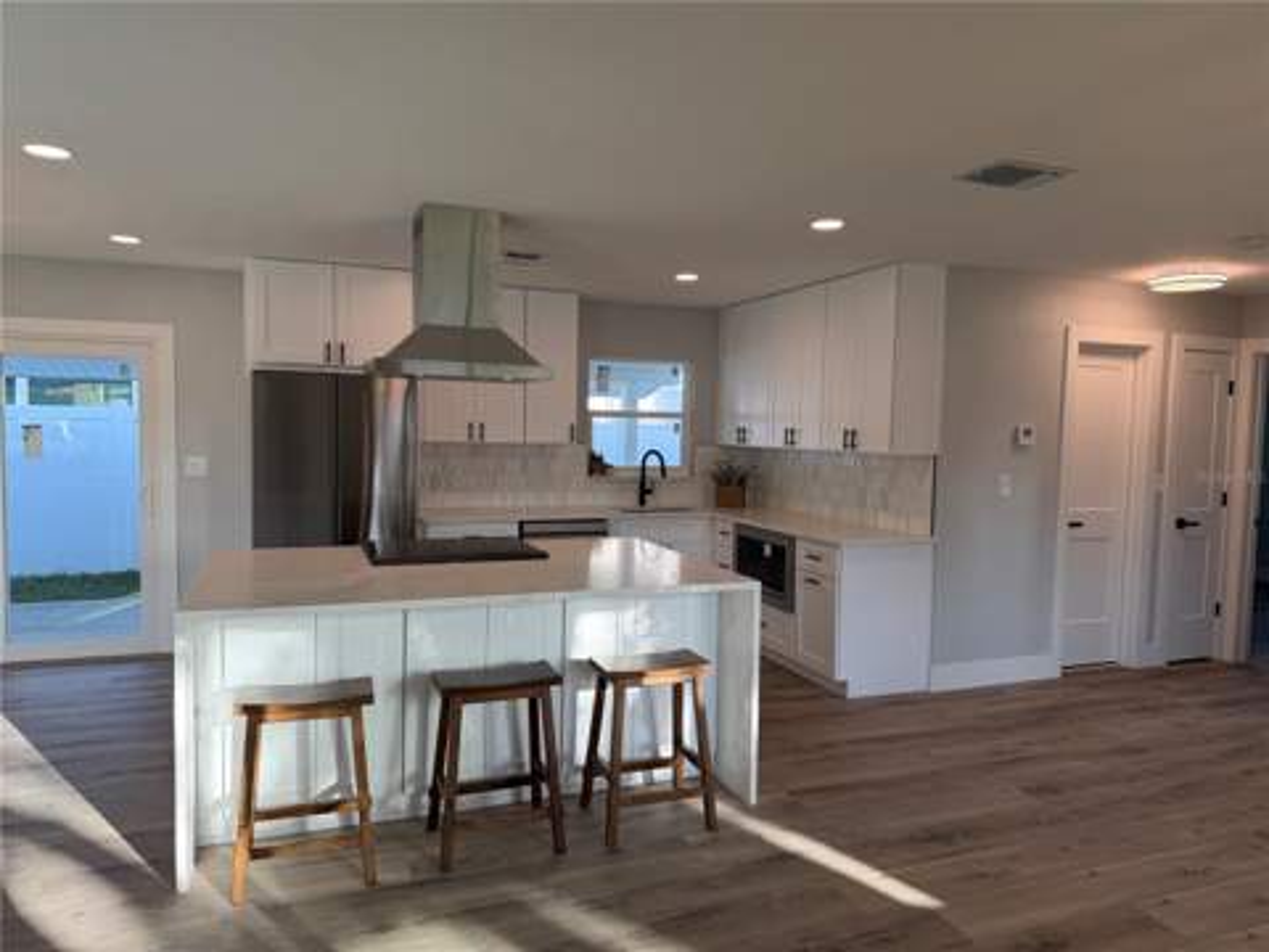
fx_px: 880
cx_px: 634
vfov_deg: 56.8
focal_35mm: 24
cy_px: 476
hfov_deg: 71.6
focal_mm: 6.76
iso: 80
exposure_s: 1/285
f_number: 1.78
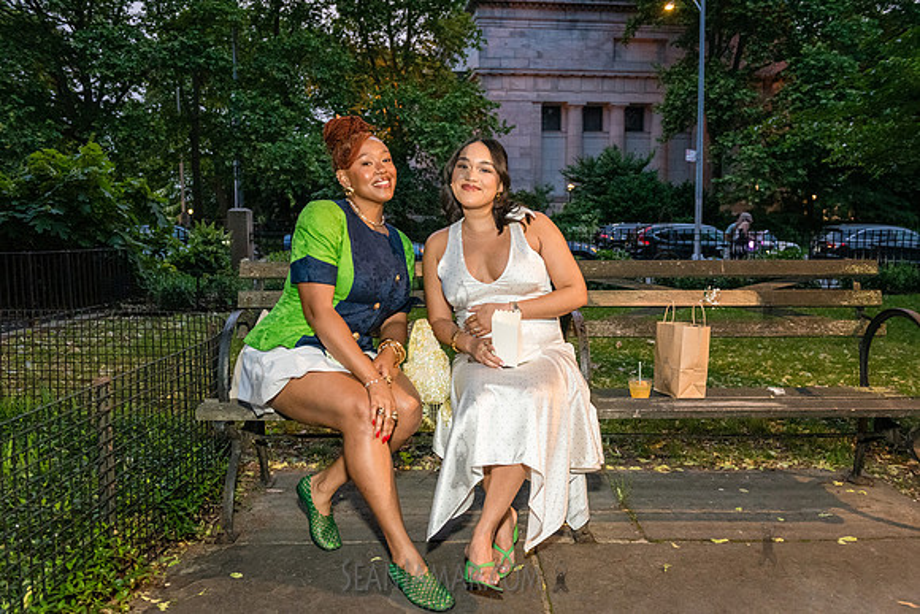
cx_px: 460
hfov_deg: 63.5
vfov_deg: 44.9
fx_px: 743
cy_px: 307
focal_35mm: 29
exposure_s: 1/250
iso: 4000
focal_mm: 29
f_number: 3.5
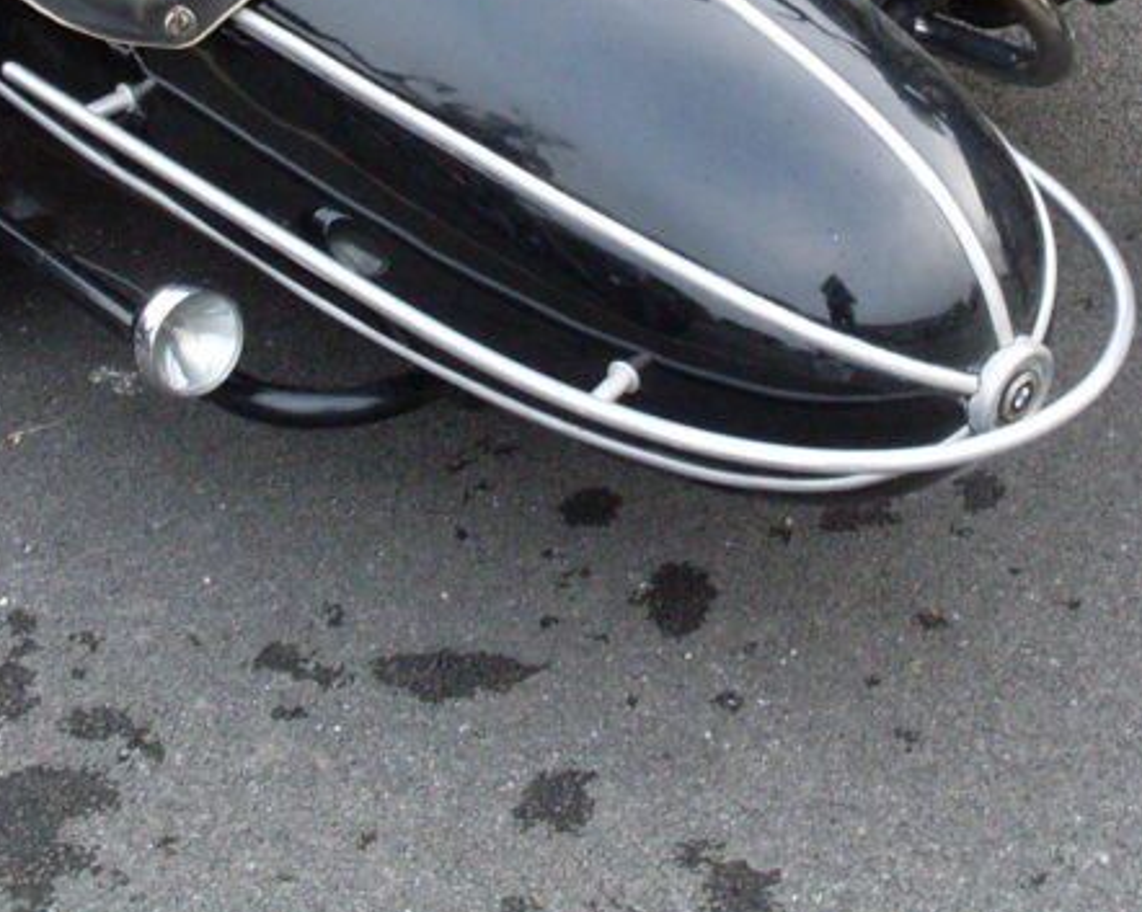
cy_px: -41
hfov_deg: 22.2
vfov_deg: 17.4
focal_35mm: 86
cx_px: 685
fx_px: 2905
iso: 100
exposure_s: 1/60
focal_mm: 6.3
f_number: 2.8
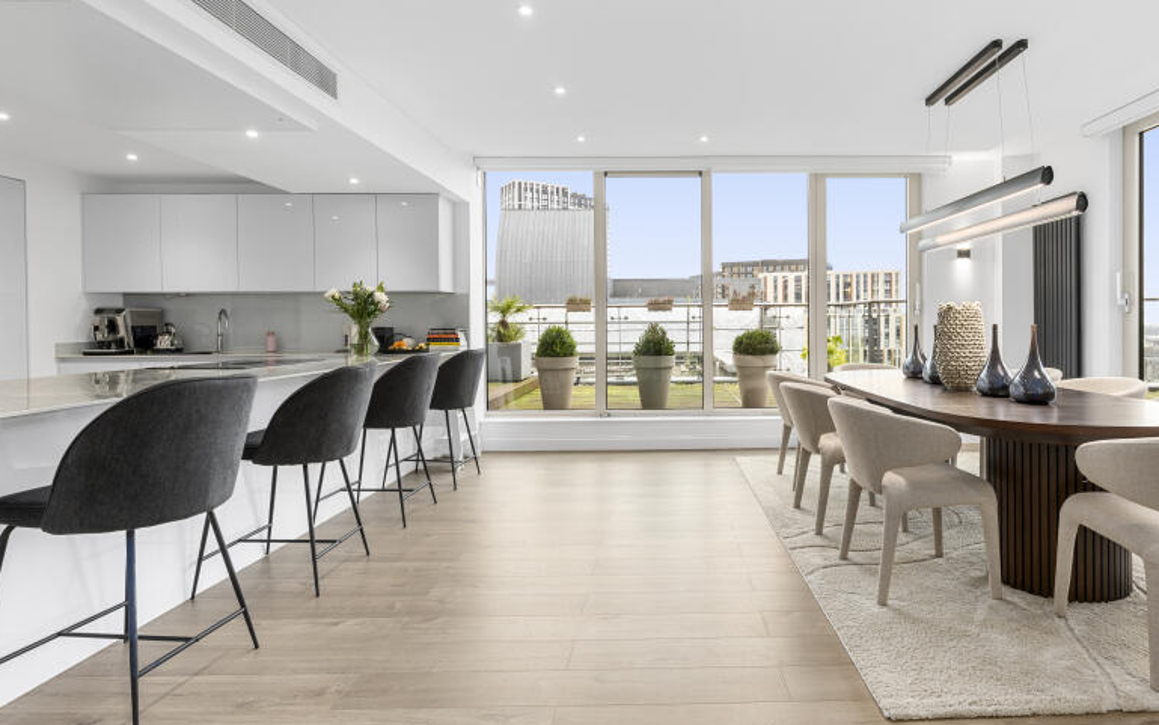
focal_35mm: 19
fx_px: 600
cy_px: 331
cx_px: 680
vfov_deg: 62.1
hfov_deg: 87.2
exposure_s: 1/5
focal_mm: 14
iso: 400
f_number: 9
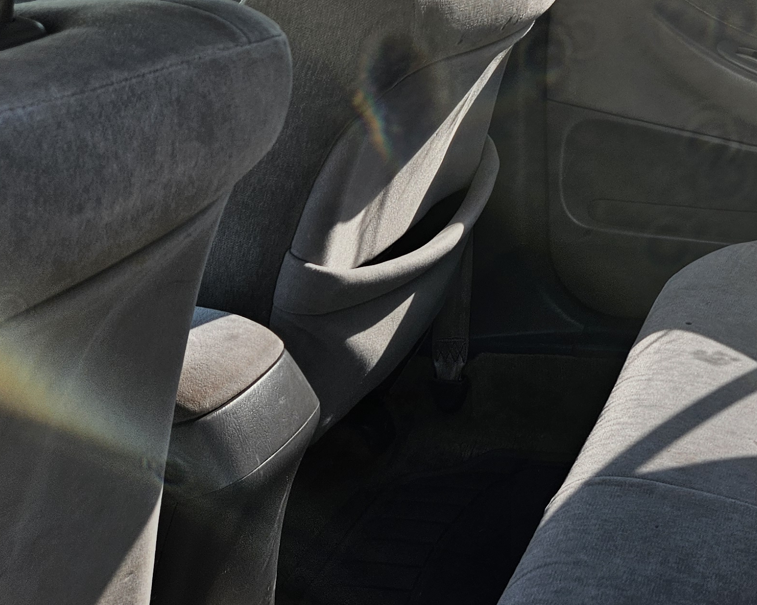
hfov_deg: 29.8
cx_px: 824
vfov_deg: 25.9
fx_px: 1277
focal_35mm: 57
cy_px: 74
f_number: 1.8
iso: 25
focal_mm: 5.4
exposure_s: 1/253
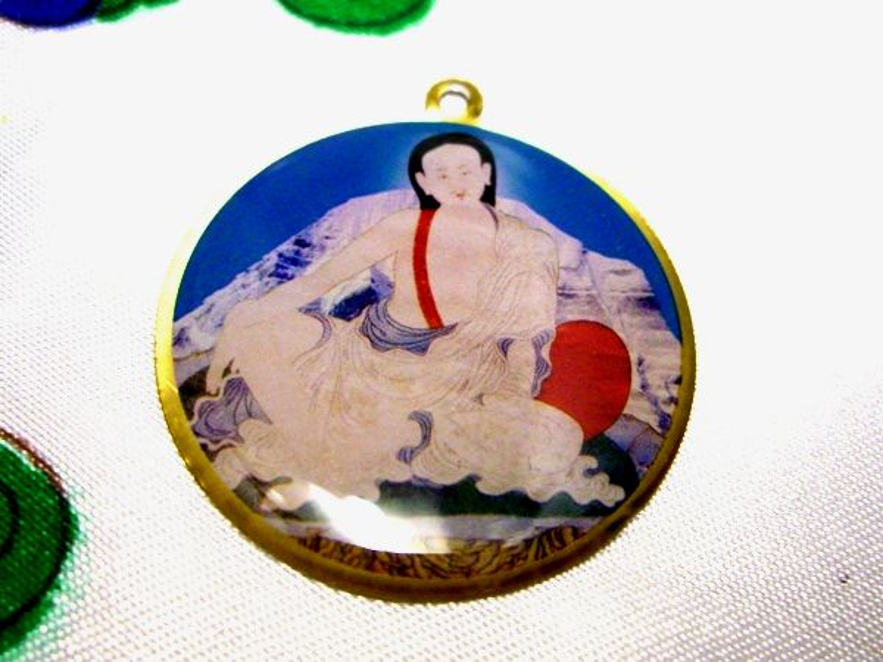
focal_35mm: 38
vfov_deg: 37.7
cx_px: 442
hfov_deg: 49.0
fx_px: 969
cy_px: 331
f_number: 2.8
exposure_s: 1/60
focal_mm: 7.9
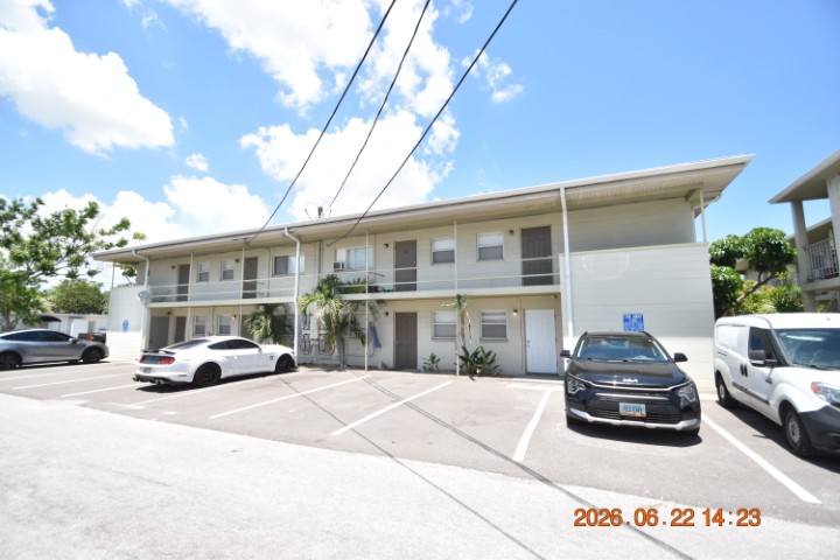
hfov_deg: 100.4
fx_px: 350
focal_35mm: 15
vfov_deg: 77.3
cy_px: 280
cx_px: 420
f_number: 3.5
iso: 800
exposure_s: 1/4000
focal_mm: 10
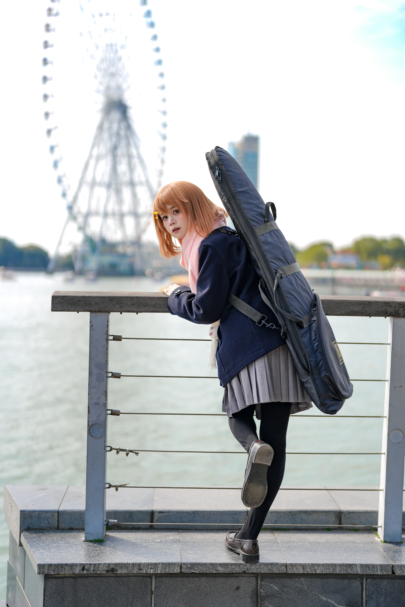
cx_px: 202
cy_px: 304
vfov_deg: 39.6
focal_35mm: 50
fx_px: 844
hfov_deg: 27.0
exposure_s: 1/2500
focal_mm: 50
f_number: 1.4
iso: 50
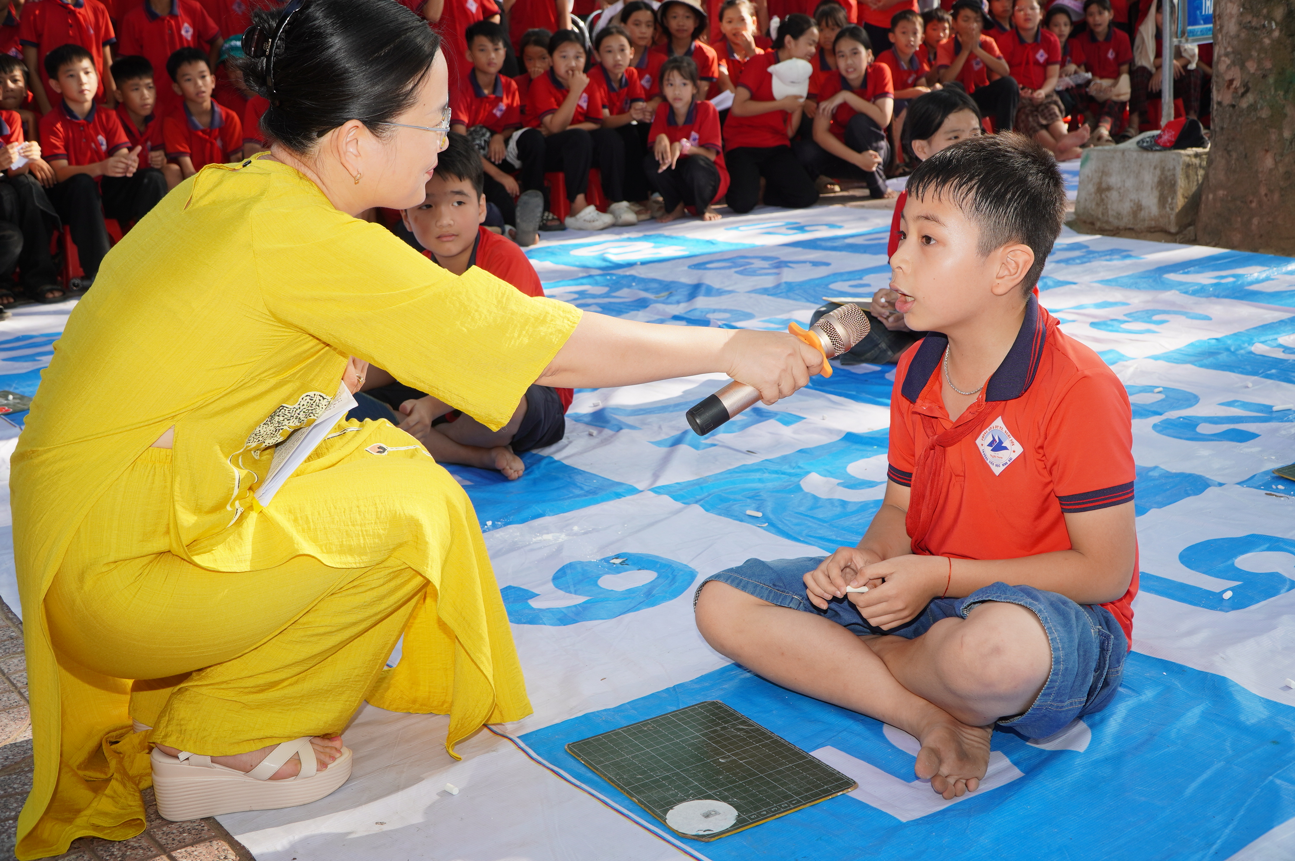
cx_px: 648
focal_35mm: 38
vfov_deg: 35.4
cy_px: 430
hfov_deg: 51.3
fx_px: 1348
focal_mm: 25
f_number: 5.6
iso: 100
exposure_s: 1/125
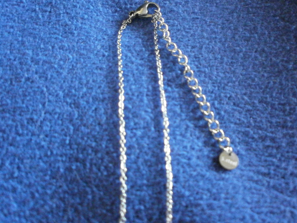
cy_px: 101
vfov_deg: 46.7
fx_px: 257
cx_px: 159
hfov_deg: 59.9
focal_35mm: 30
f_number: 2.9
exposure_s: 1/30
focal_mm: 4.8
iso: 800
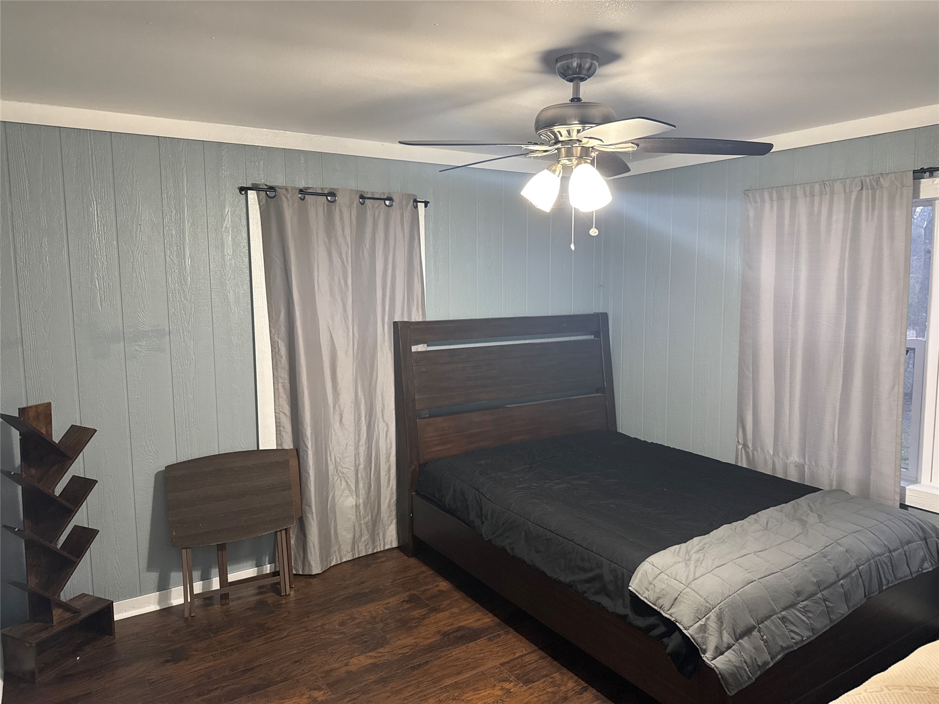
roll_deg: +0.2
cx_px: 470
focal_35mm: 24
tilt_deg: -5.5
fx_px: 651
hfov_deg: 71.6
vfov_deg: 56.8
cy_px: 352
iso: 500
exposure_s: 1/60
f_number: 1.78
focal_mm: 6.76
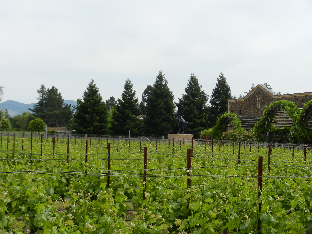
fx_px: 820
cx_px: 156
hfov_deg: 21.5
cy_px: 117
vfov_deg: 16.2
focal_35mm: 91
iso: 160
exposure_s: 1/800
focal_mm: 16.3
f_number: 4.9
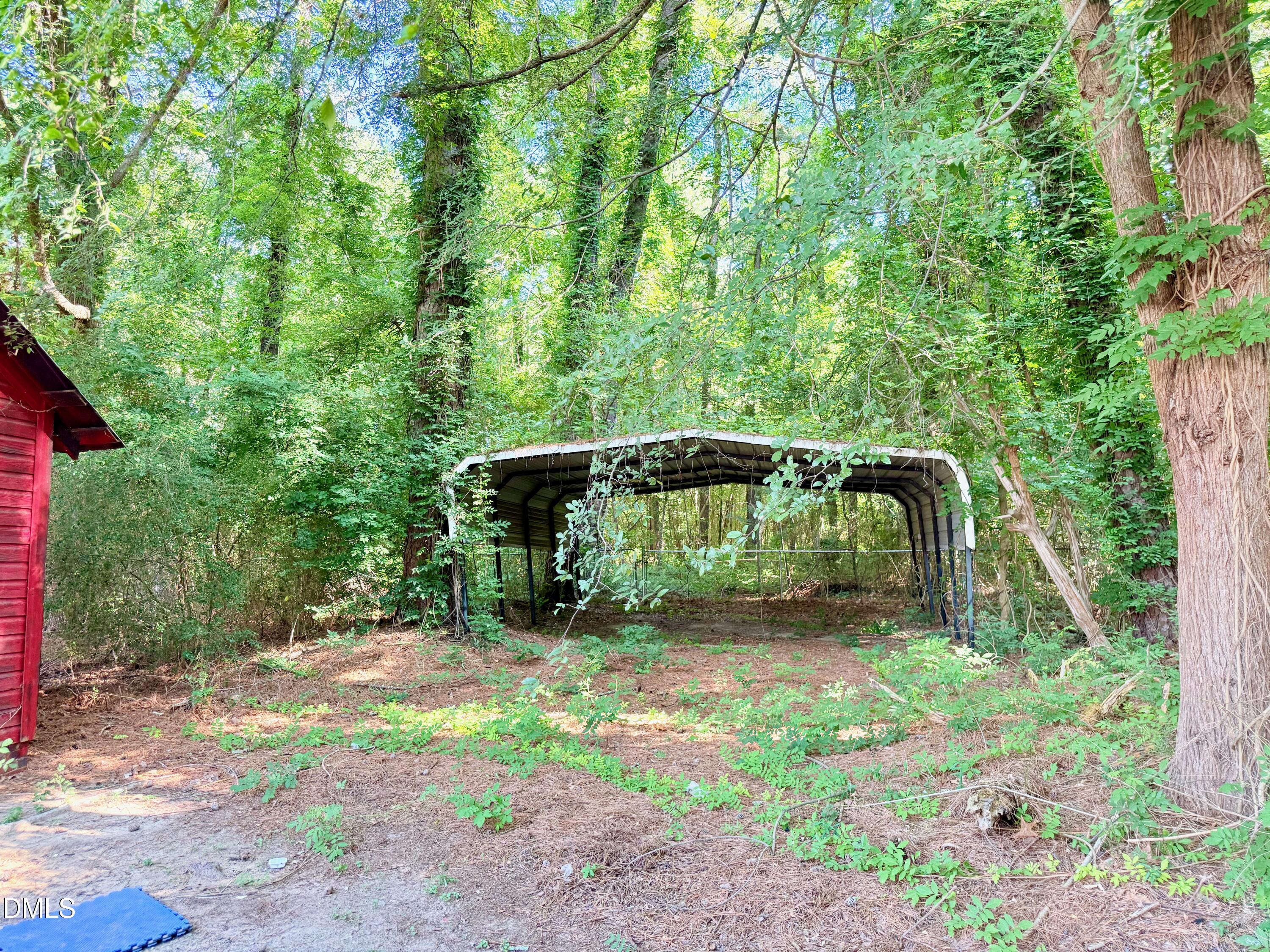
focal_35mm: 24
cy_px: 476
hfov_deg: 71.6
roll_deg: +0.6
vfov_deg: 56.8
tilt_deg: +6.1
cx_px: 635
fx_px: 881
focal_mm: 6.76
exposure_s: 1/121
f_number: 1.78
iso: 200
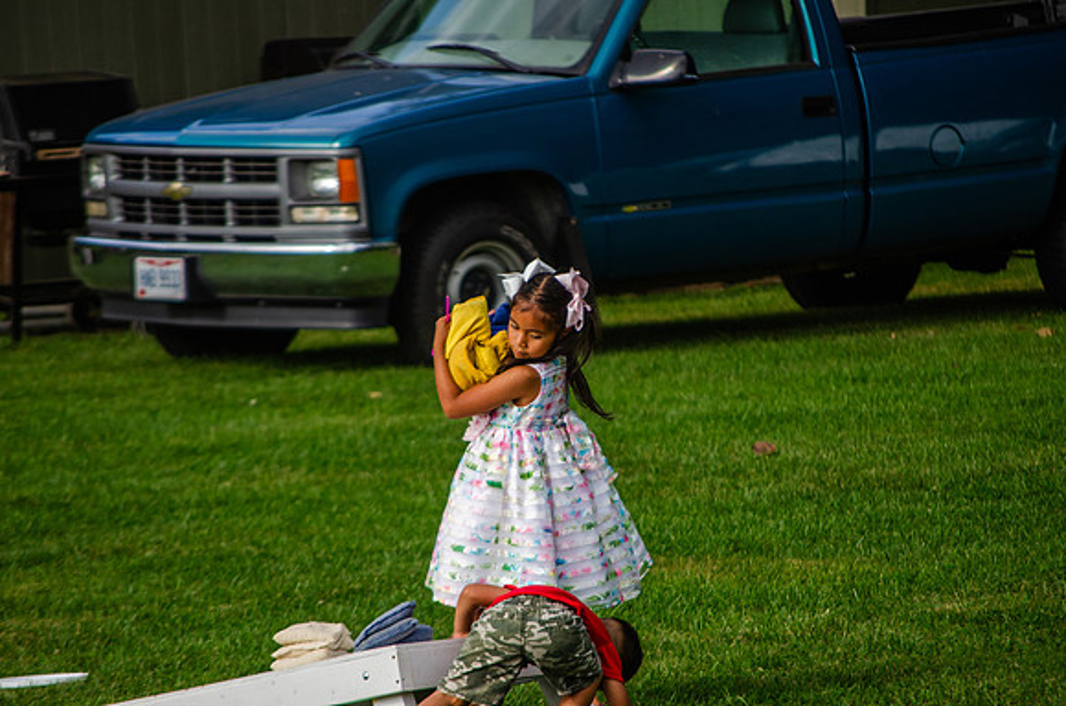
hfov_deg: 6.9
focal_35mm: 300
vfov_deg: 4.6
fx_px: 8864
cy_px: 353
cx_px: 533
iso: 200
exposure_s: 1/500
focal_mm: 200
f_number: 5.6
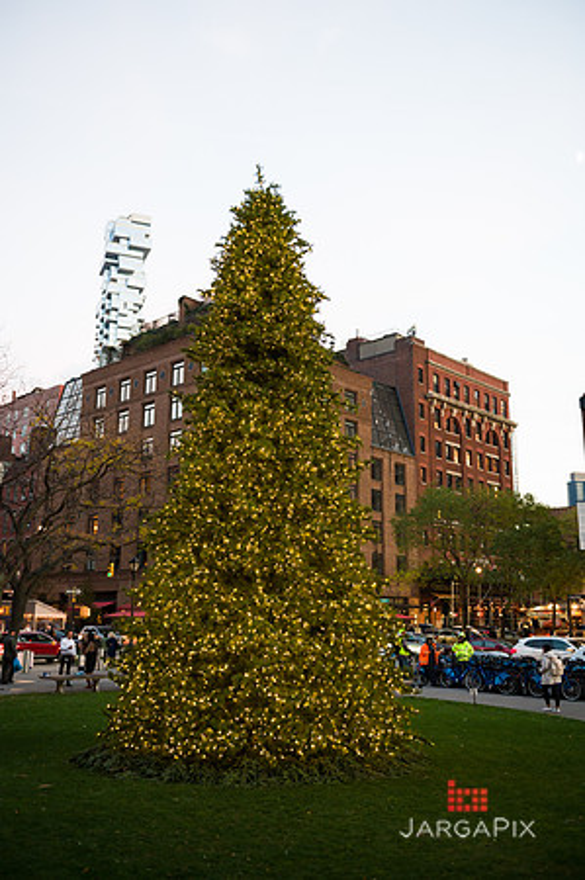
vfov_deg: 58.8
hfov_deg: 41.0
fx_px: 782
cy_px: 440
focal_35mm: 32
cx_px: 292
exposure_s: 1/100
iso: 1600
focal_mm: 32
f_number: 4
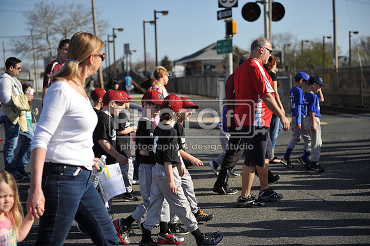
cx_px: 185
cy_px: 123
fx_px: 719
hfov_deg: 28.9
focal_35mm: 70
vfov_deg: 19.4
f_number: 2.8
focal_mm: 70
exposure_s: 1/5000
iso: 400
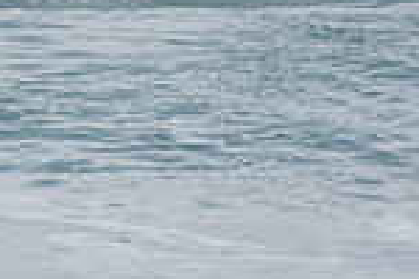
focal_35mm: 1858
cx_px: -377
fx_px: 21623
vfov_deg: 0.7
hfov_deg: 1.1
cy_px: -216
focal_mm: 320
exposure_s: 1/1600
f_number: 5.6
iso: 640
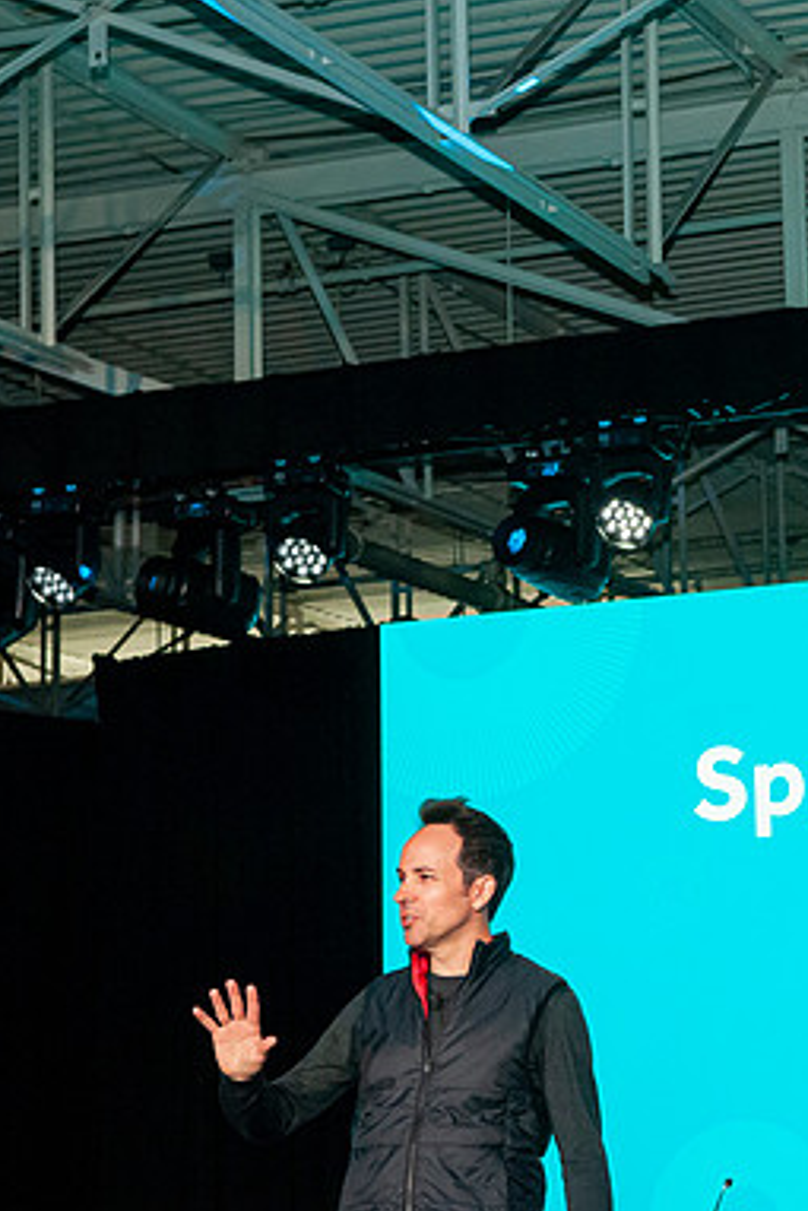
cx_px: 909
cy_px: 604
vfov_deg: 20.4
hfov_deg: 13.4
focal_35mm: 100
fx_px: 3363
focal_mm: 44
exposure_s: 1/250
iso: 1600
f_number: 5
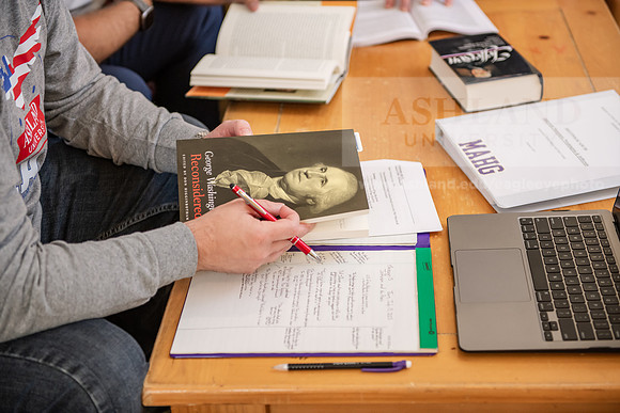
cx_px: 310
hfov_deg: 32.4
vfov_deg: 21.9
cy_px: 206
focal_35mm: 62
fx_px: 1068
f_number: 3.2
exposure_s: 1/200
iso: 1250
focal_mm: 62
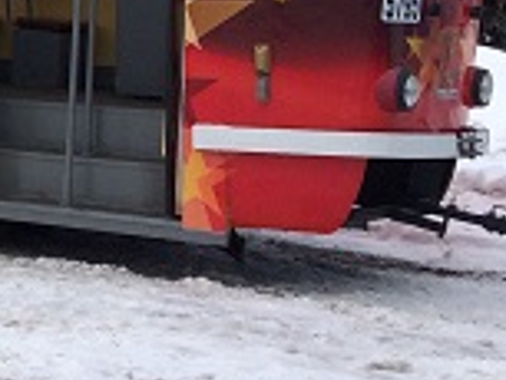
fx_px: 1799
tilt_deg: +1.7
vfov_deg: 11.7
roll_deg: -1.1
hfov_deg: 13.9
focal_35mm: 123
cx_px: -460
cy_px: -144
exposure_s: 1/1282
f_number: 2.2
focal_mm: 4.15
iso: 32
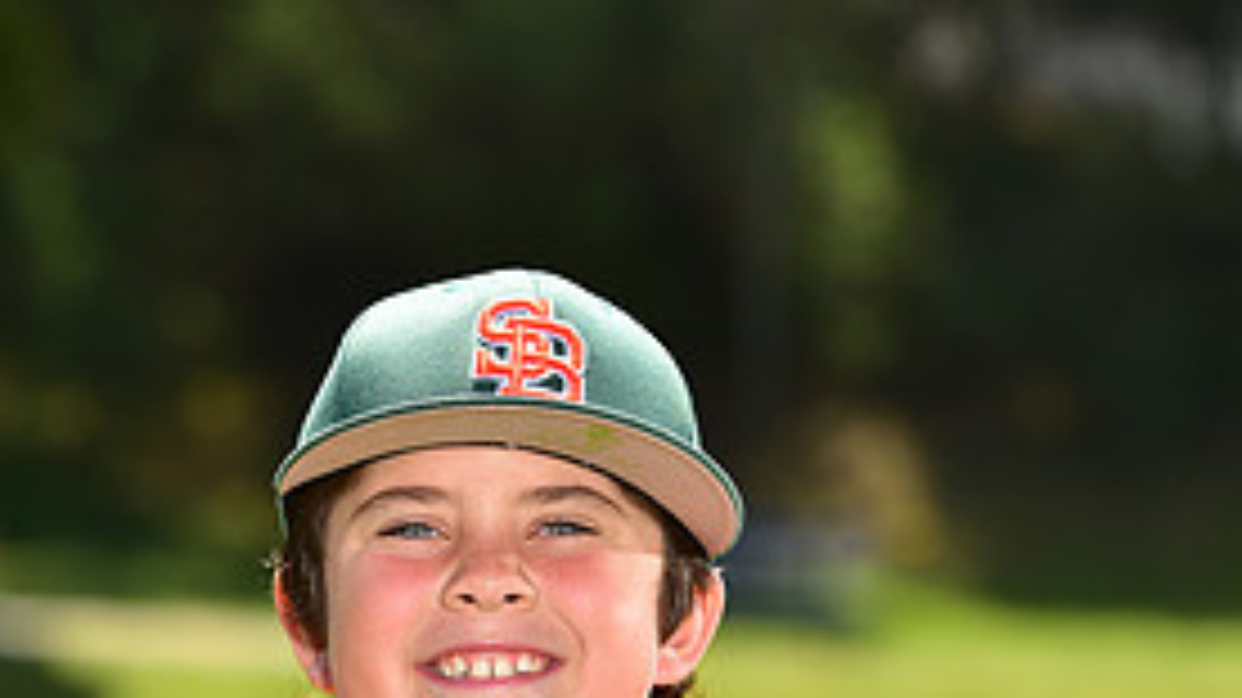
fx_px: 11588
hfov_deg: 6.1
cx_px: 529
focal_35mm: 352
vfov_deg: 3.4
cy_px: 964
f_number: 5.6
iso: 80
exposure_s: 1/200
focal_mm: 160
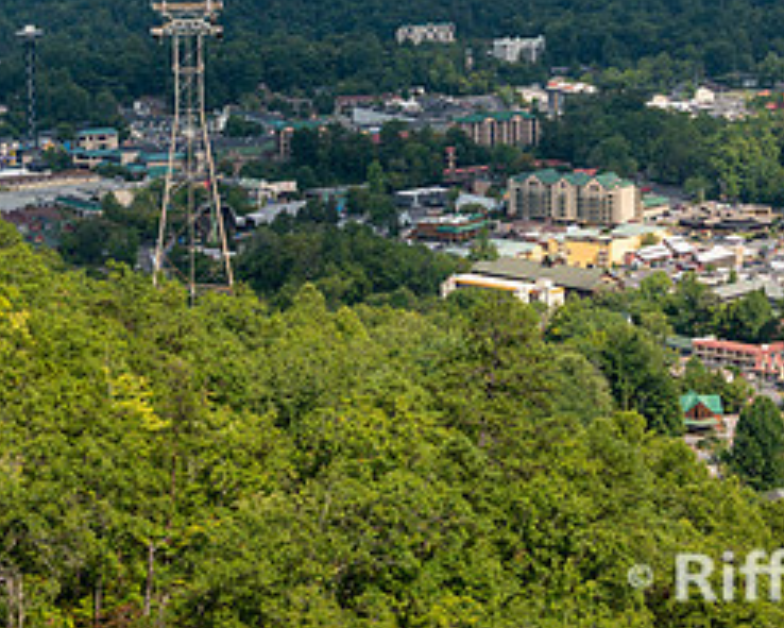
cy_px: 18
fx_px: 2159
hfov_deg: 20.6
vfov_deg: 16.3
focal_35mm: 93
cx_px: 414
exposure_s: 1/250
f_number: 8
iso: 100
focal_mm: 42
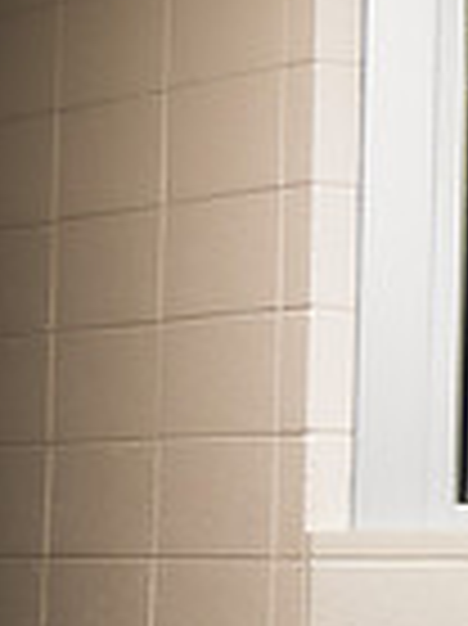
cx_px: 1300
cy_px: 331
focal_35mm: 182
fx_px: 3286
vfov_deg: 10.9
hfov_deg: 7.4
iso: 500
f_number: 2.8
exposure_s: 1/160
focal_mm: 45
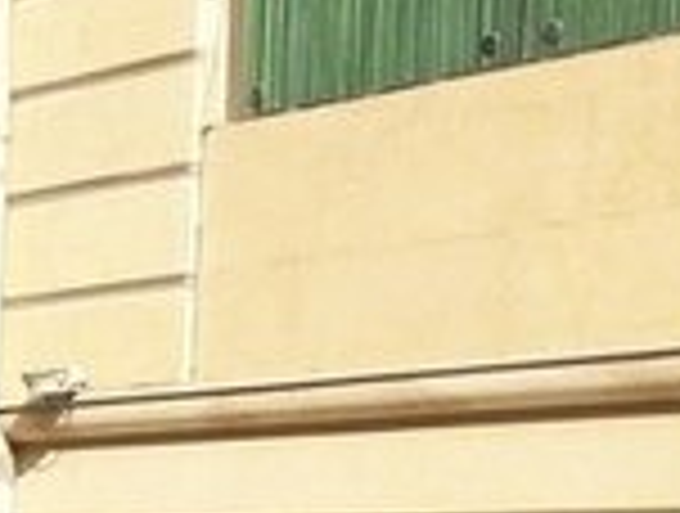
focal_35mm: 122
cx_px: -581
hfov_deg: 14.1
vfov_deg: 11.5
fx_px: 2402
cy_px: 848
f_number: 1.9
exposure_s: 1/899
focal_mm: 3.7
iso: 40
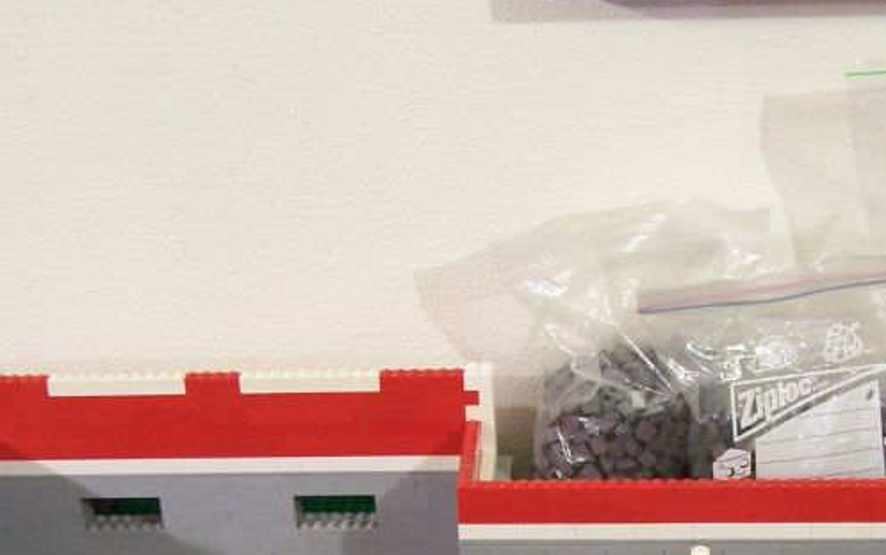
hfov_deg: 24.8
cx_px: 613
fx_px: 2005
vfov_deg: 15.3
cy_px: 635
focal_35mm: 83
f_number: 2.8
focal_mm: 6.3
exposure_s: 1/2
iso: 80
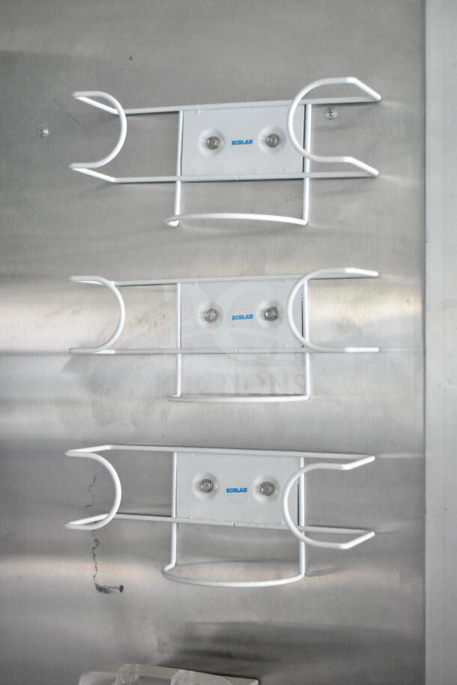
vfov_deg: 33.4
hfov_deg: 22.6
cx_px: 228
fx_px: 1142
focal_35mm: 60
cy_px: 342
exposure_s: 1/60
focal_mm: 40
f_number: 5
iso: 9000
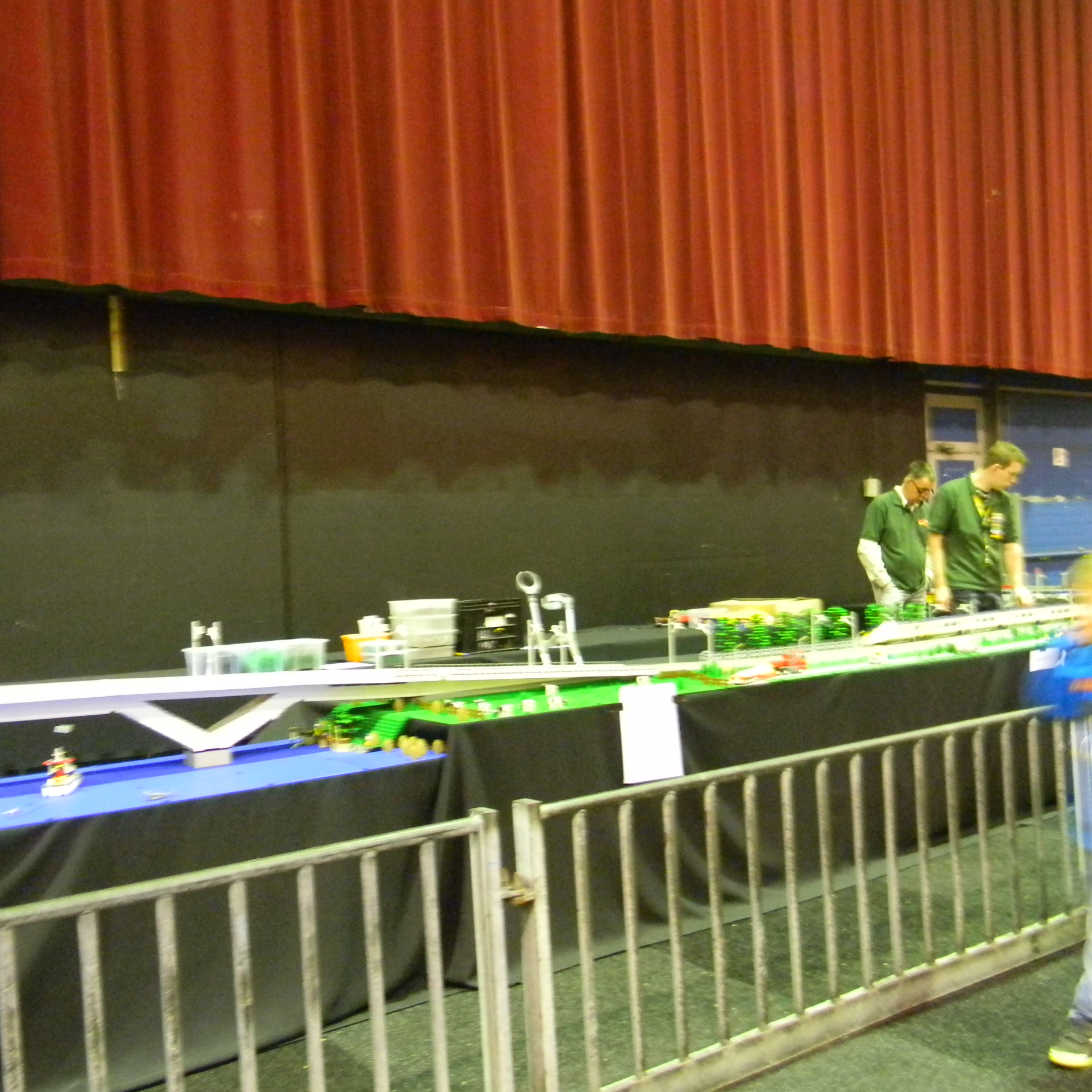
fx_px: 1213
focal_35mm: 34
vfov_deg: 48.5
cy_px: 547
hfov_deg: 48.0
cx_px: 679
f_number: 3.5
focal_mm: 5
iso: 800
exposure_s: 1/3.8
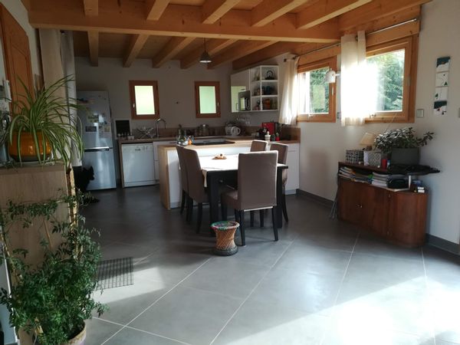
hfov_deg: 67.3
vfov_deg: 53.1
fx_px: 346
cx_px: 230
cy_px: 172
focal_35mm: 26
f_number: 2.2
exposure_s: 1/33.3
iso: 64
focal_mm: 3.83
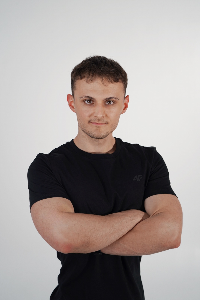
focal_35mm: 60
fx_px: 500
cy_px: 150
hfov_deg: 22.6
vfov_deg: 33.4
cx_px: 100
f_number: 4
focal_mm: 60
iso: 125
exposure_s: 1/160
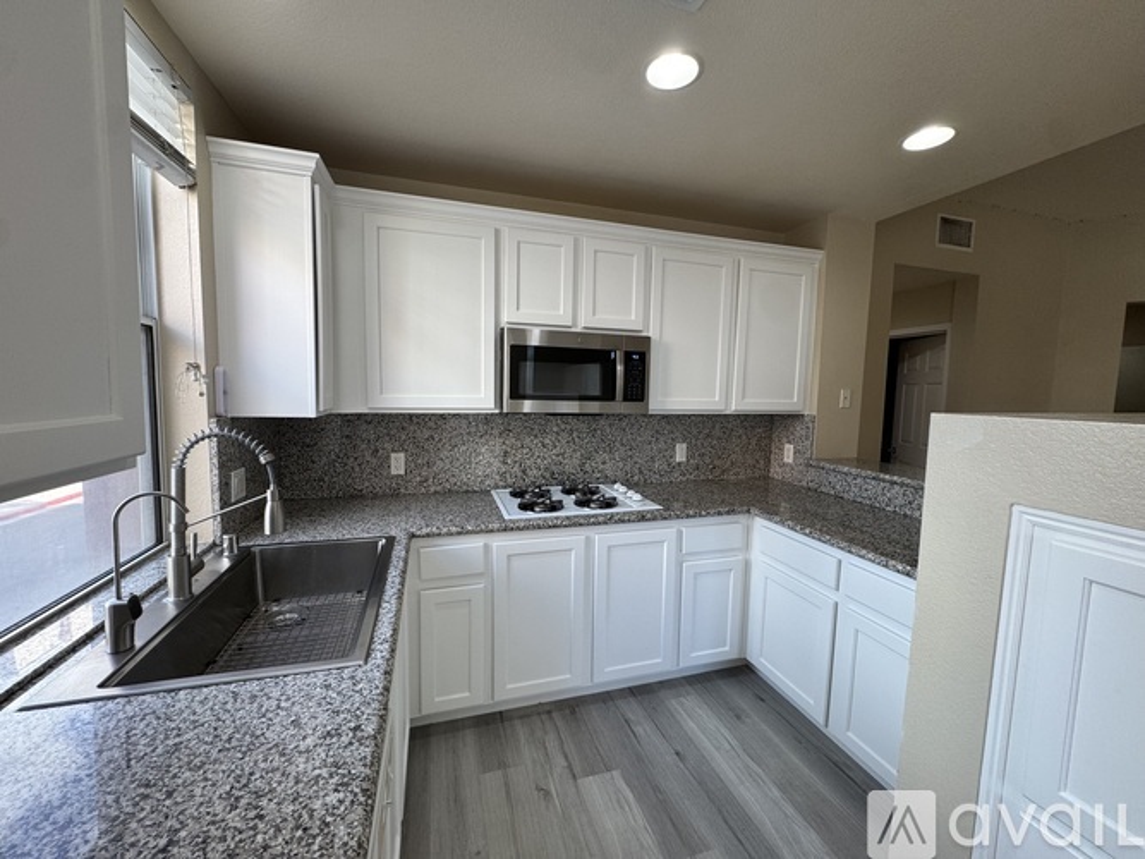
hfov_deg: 102.1
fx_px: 463
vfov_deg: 85.7
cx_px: 572
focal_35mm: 14
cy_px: 430
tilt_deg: -5.9
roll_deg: -1.5
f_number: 2.2
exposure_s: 1/120
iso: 80
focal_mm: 2.22
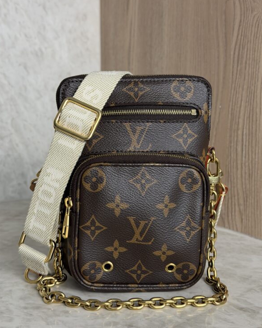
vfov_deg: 36.6
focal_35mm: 51
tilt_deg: -10.0
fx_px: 494
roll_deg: -0.2
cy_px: 174
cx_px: 131
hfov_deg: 29.7
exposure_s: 1/60
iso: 50
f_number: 1.78
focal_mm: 6.76
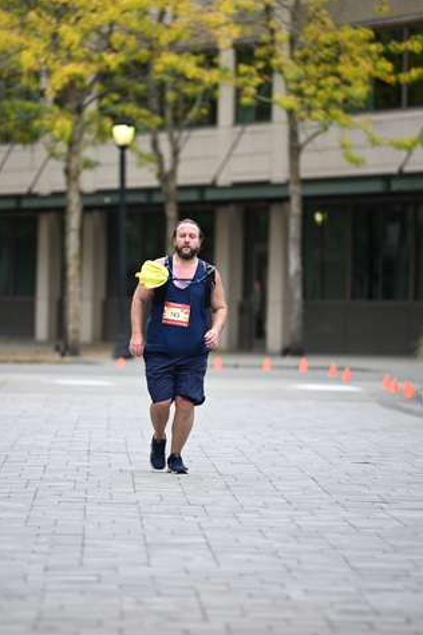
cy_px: 305
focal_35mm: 232
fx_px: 4089
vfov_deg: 8.9
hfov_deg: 5.9
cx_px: 179
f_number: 2.8
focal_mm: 200
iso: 400
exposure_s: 1/1250
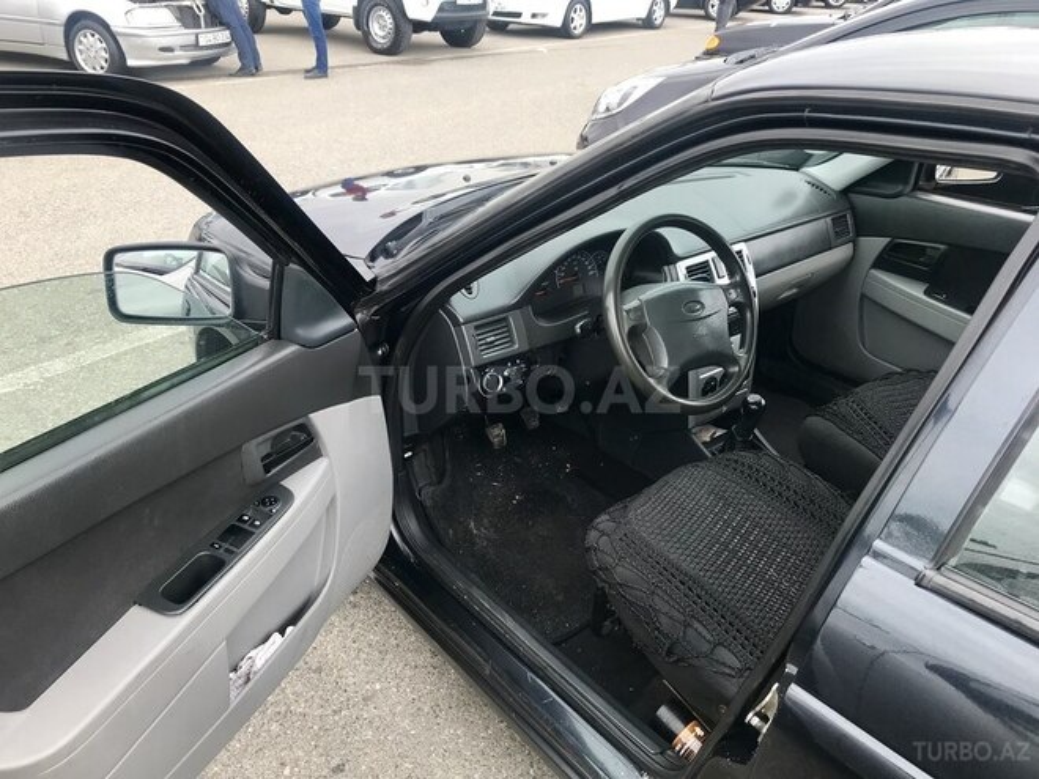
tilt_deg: -27.8
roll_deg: -1.3
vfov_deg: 49.7
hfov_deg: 63.4
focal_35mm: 28
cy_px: 390
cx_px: 520
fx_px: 840
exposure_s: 1/422
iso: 20
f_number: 1.8
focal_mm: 3.99
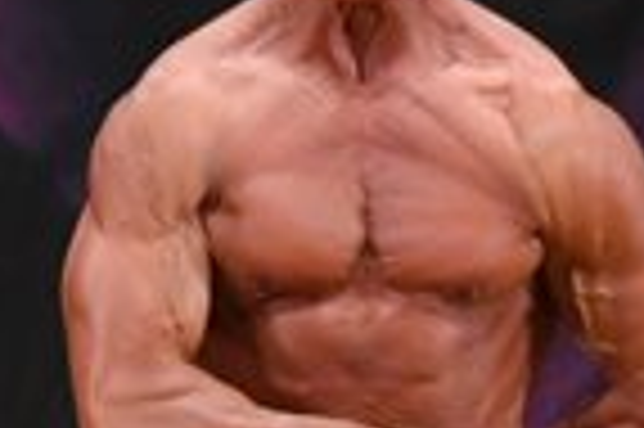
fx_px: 27517
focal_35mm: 1540
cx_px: 489
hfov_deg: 1.3
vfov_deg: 0.9
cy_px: 662
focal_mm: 190
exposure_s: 1/400
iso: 3200
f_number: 5.6
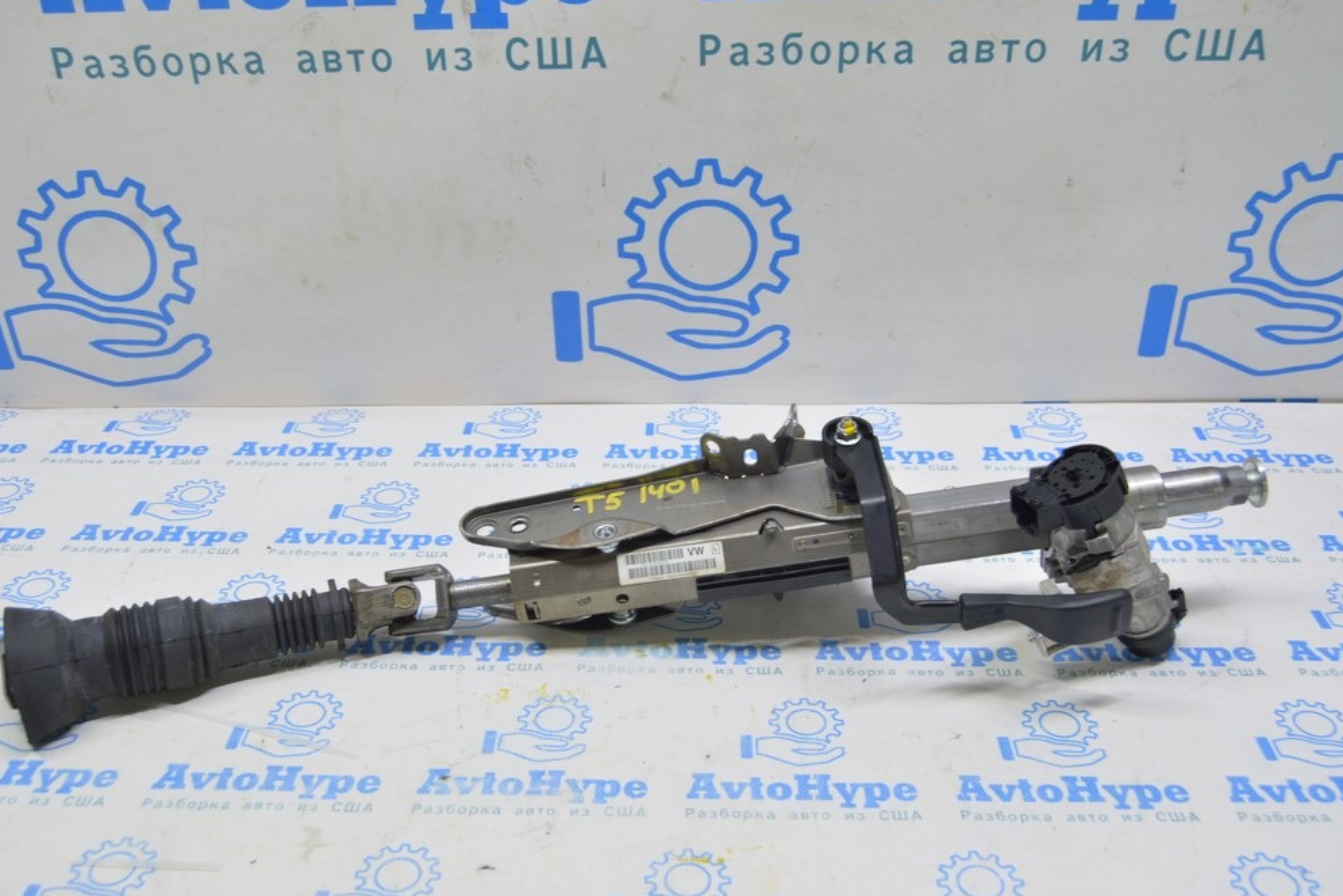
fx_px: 1325
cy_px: 445
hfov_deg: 53.7
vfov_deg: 37.4
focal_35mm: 36
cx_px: 661
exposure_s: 1/20
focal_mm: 23
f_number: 5.6
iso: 400
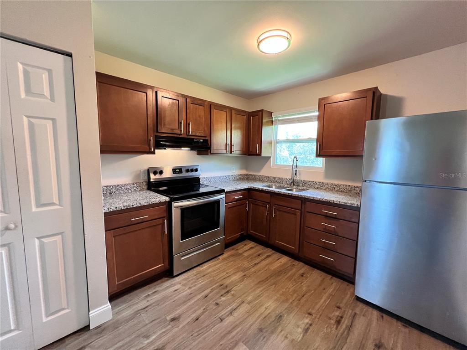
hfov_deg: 106.2
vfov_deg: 89.9
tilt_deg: -5.9
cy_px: 175
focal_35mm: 13
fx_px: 175
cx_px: 234
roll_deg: -0.7
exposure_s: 1/60
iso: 320
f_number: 1.8
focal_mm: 1.57
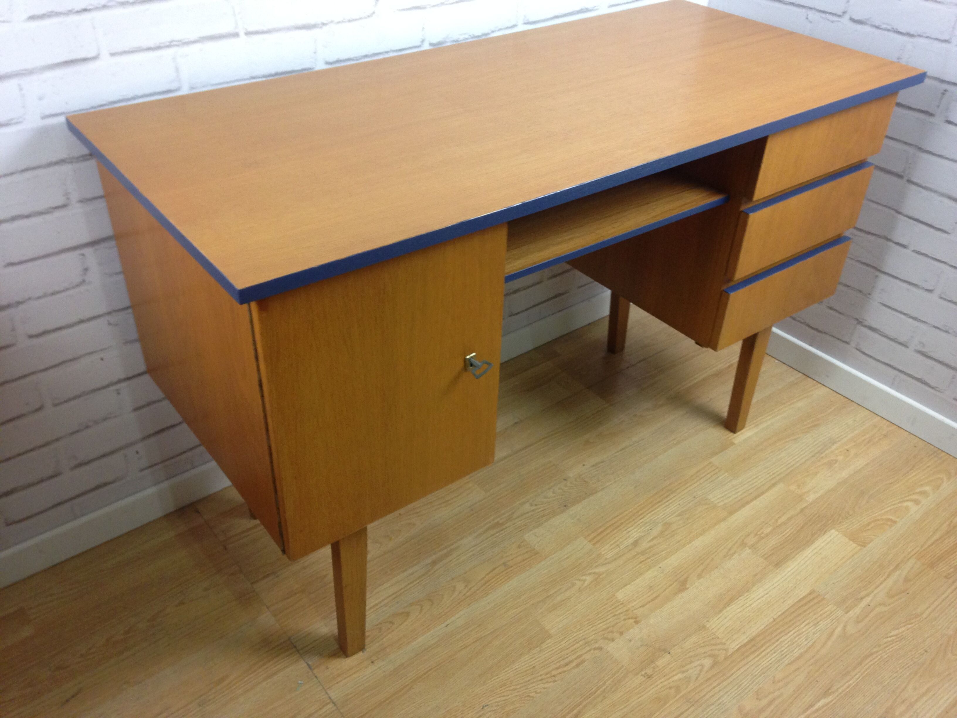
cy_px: 359
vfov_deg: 42.9
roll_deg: -0.2
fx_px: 912
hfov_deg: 55.4
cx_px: 478
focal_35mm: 33
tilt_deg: -36.1
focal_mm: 4.12
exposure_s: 1/20
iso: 160
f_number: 2.4
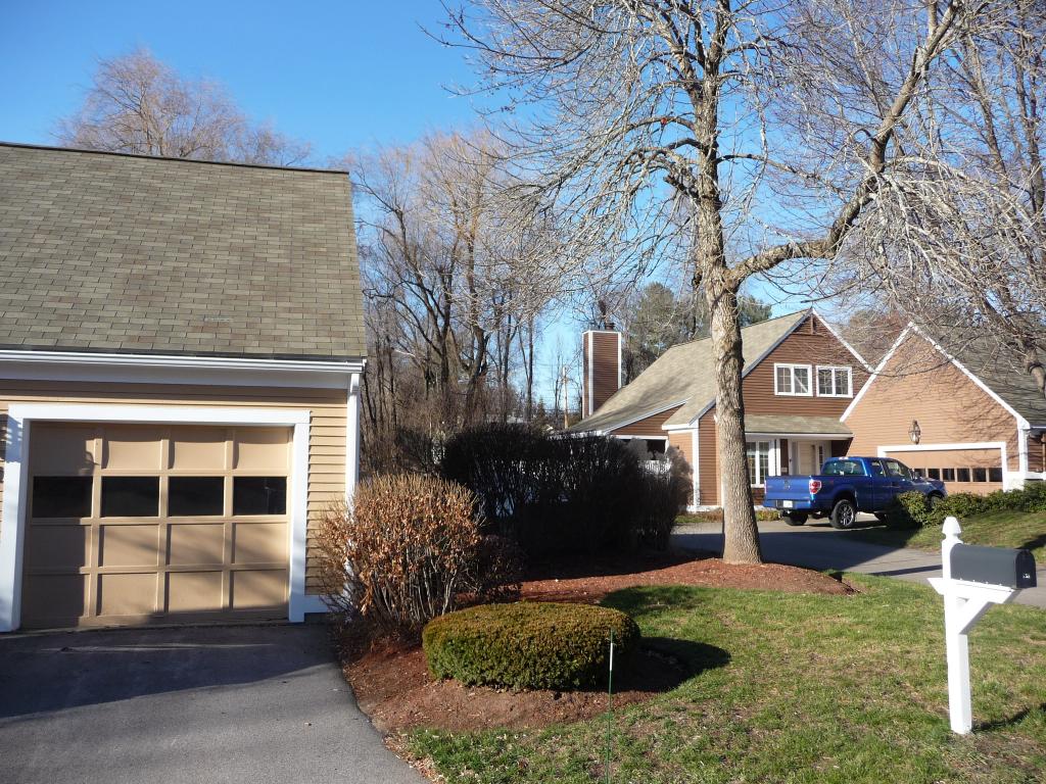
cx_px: 523
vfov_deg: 49.7
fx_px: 846
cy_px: 392
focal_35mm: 28
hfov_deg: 63.4
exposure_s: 1/500
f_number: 3.3
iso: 100
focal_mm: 4.7
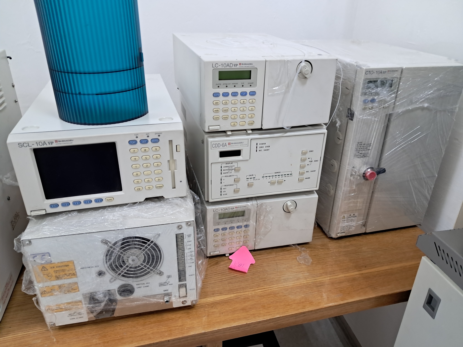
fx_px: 361
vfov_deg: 51.4
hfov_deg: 65.3
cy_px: 174
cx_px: 232
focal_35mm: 27
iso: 250
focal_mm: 4
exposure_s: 1/50
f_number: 1.8
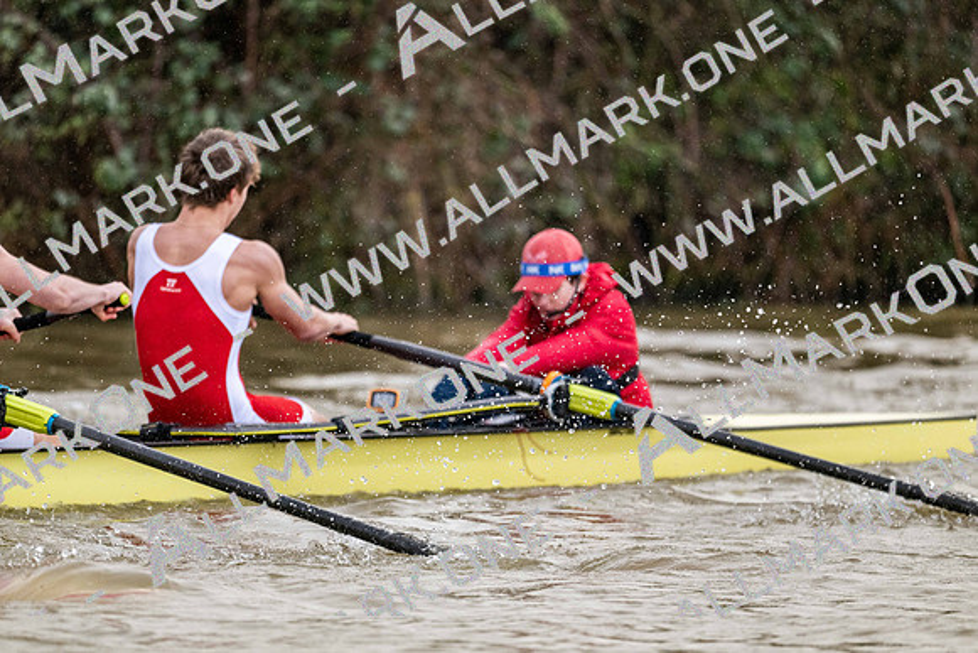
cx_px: 489
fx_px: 10869
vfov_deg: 3.4
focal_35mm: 400
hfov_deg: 5.2
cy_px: 326
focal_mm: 400
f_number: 4.5
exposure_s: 1/1600
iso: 2500
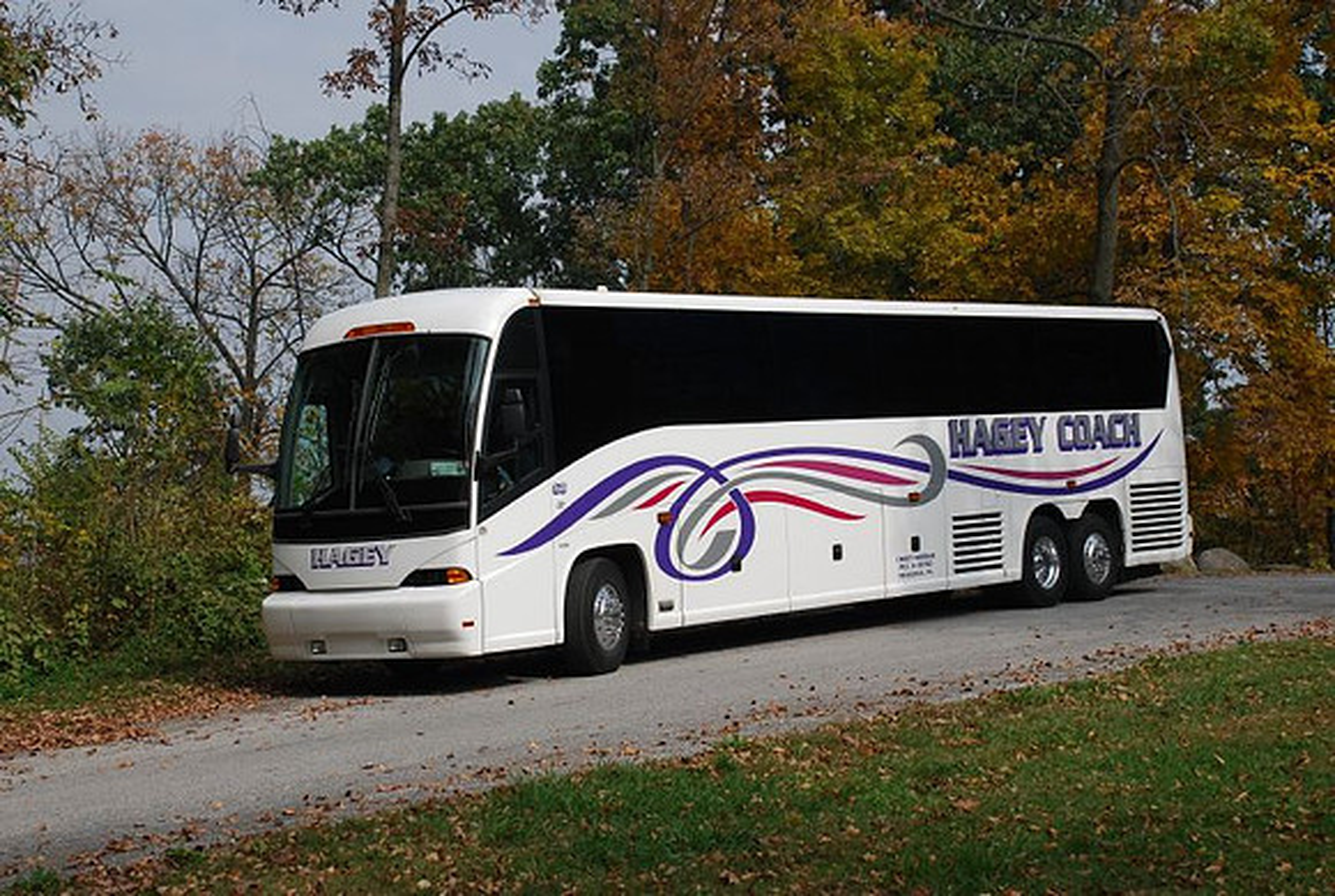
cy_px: 448
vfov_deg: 20.7
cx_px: 668
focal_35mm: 66
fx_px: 2452
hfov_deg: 30.5
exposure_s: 1/160
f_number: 9
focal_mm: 44
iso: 200
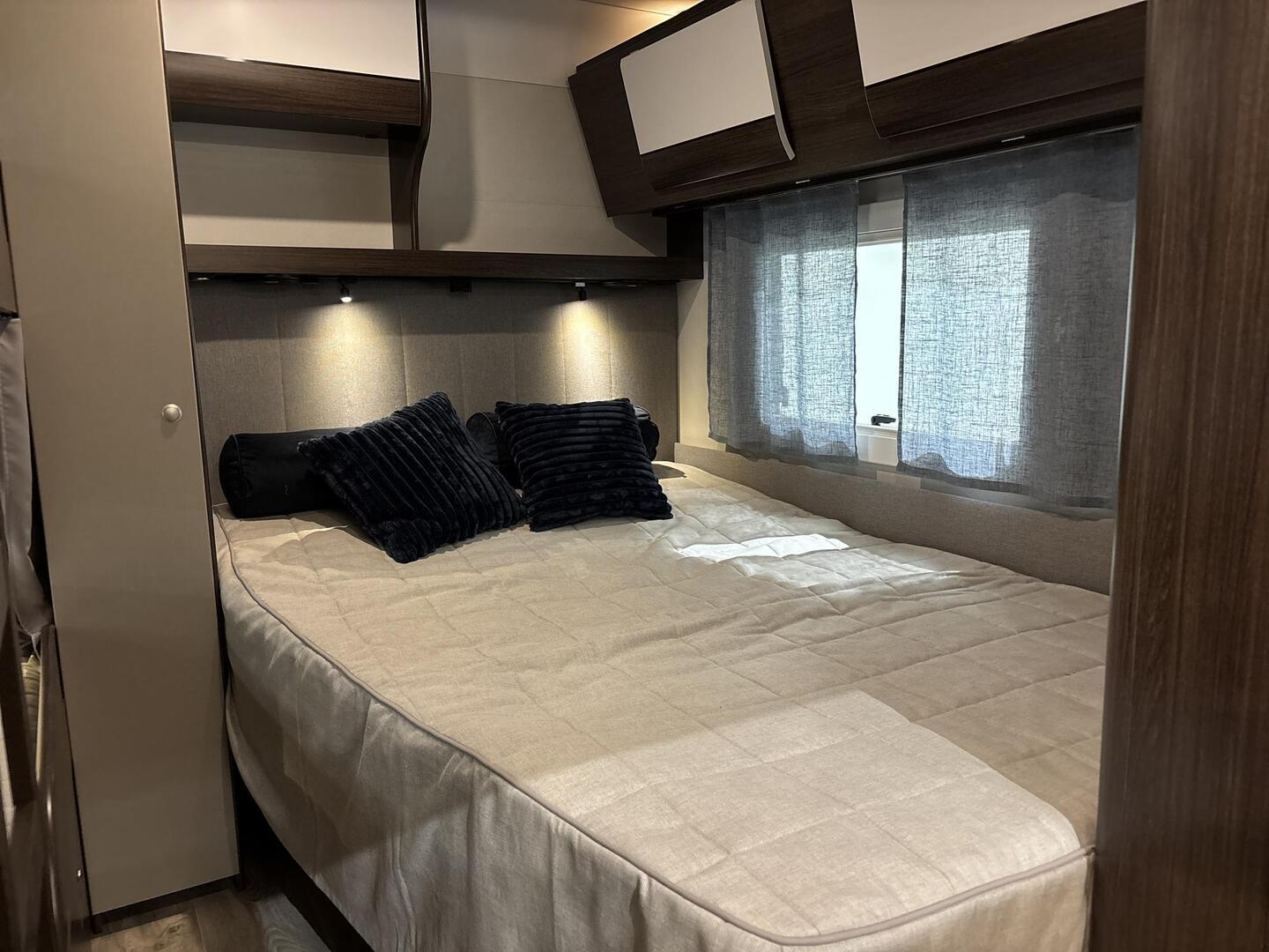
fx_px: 953
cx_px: 634
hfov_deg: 67.3
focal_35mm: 26
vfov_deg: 53.1
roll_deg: +1.8
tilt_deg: -9.2
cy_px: 476
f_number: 1.6
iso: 500
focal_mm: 5.96
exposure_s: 1/58
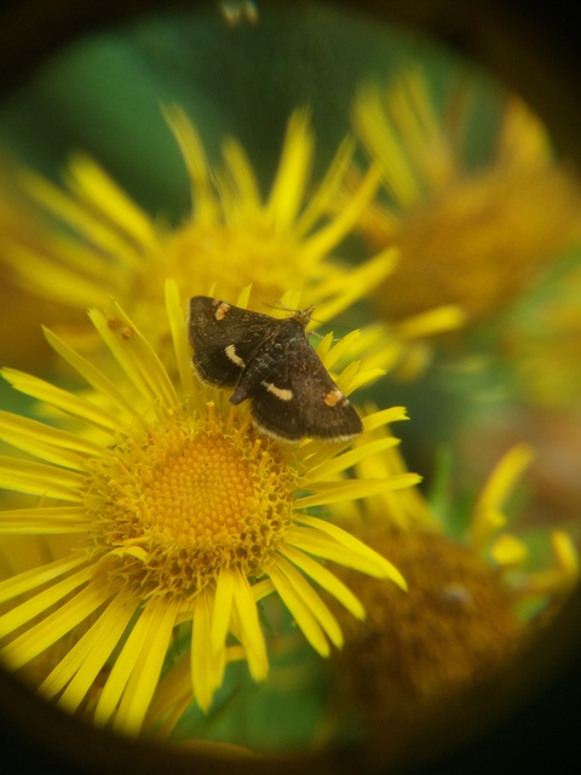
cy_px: 388
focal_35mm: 28
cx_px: 290
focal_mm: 3.7
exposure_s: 1/195
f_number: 1.9
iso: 64
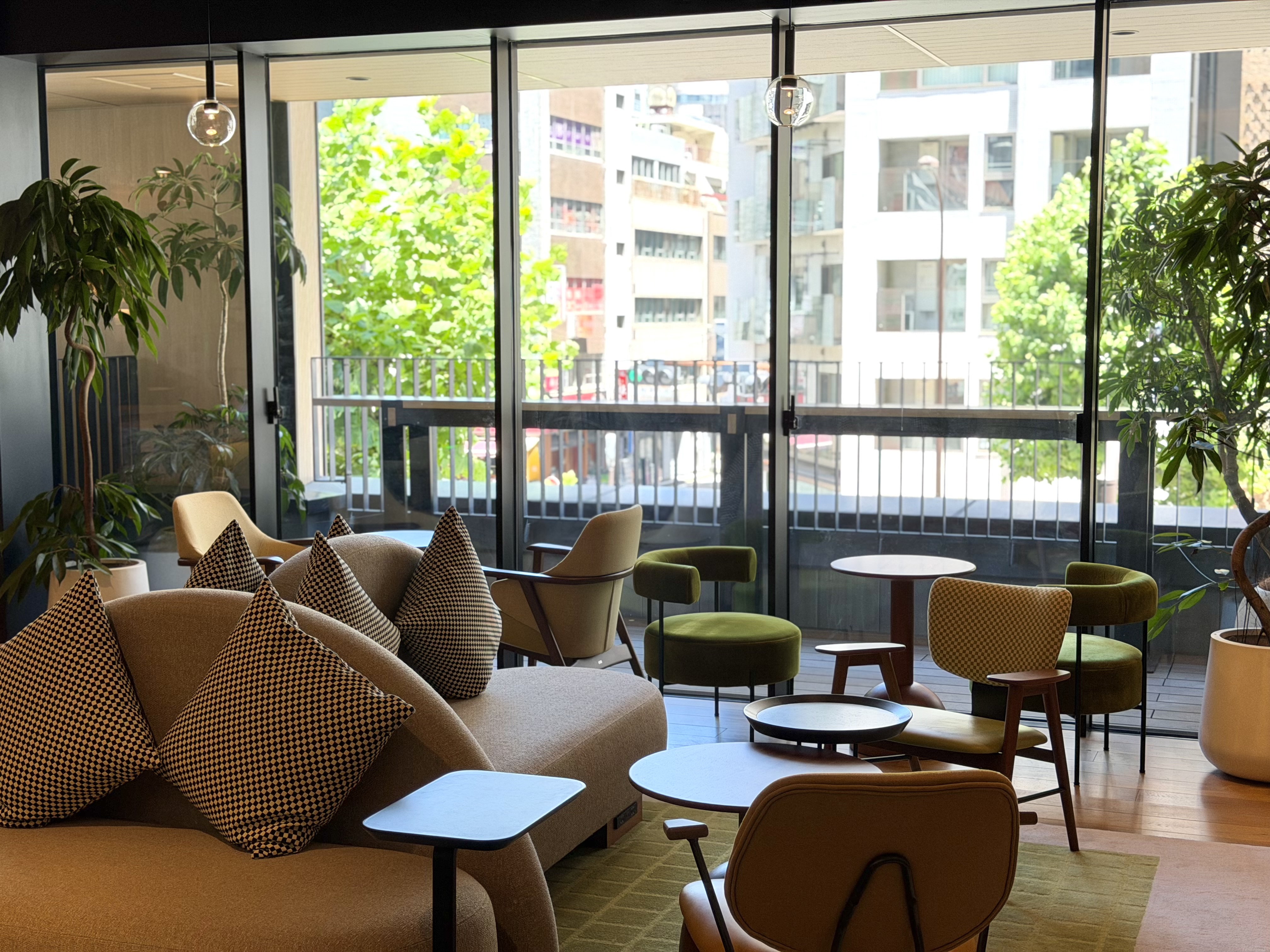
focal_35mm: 48
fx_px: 1761
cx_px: 635
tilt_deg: -5.2
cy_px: 476
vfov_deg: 30.3
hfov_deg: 39.7
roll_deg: +0.1
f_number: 1.78
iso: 200
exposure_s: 1/200
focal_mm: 6.76
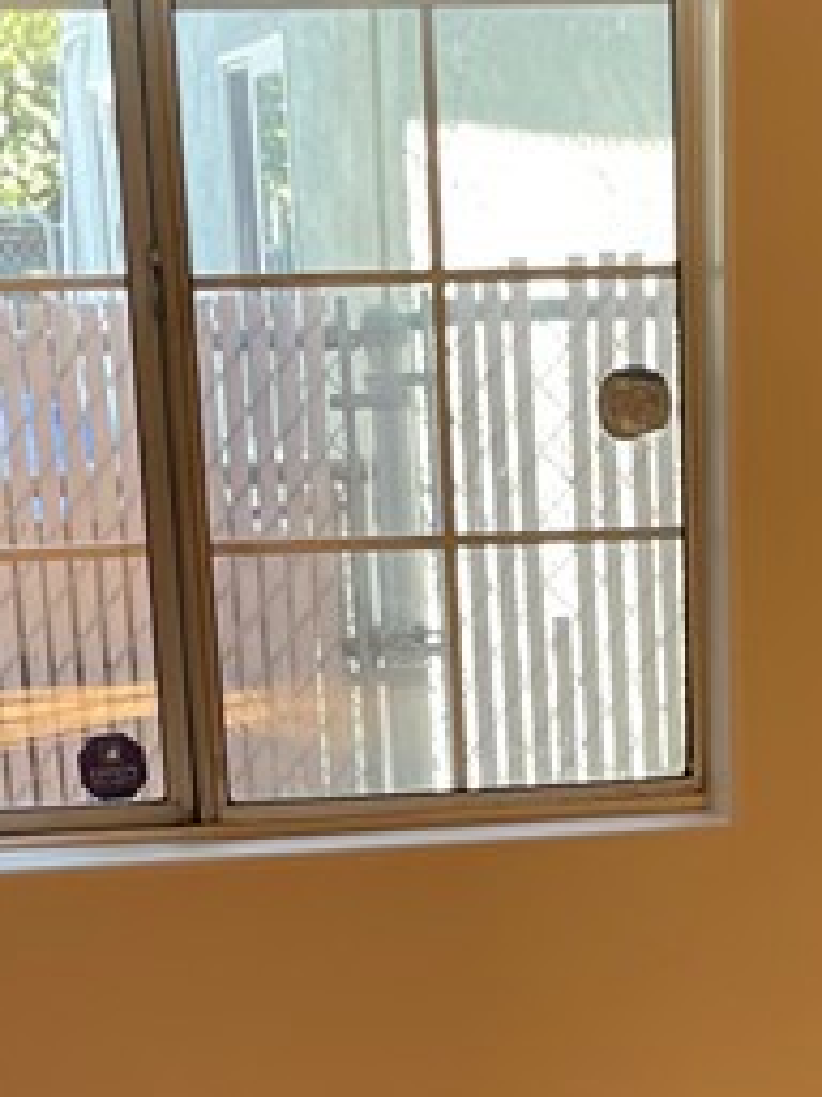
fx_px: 3166
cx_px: 702
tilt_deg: -18.4
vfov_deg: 18.8
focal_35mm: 100
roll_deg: +0.8
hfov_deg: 14.7
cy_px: 1251
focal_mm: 5.1
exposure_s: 1/121
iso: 100
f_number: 1.6
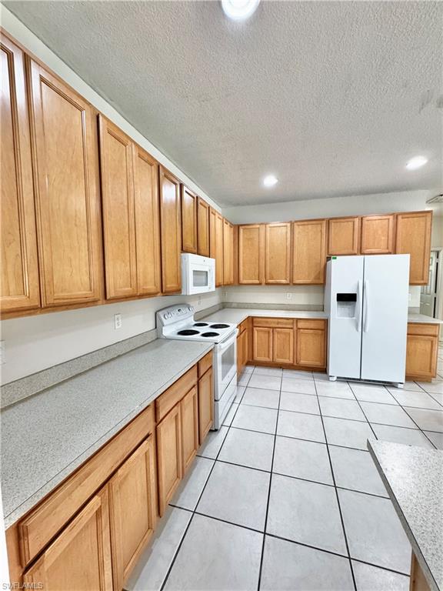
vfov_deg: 102.1
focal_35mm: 14
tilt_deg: -4.9
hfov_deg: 85.7
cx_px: 222
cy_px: 296
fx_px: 239
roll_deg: +0.7
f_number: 2.2
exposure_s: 1/120
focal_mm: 2.22
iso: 250
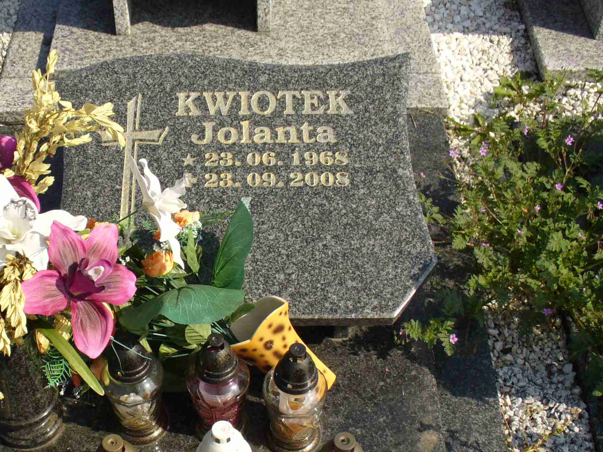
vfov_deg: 26.9
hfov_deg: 35.2
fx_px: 941
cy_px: 297
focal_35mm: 54
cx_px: 206
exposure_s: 1/320
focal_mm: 6.1
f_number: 5.6
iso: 80
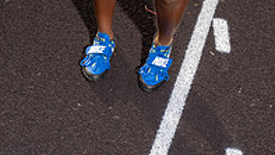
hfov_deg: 18.6
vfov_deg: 9.8
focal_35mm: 115
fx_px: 839
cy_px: -158
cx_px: 151
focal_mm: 48
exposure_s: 1/250
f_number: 10
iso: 160
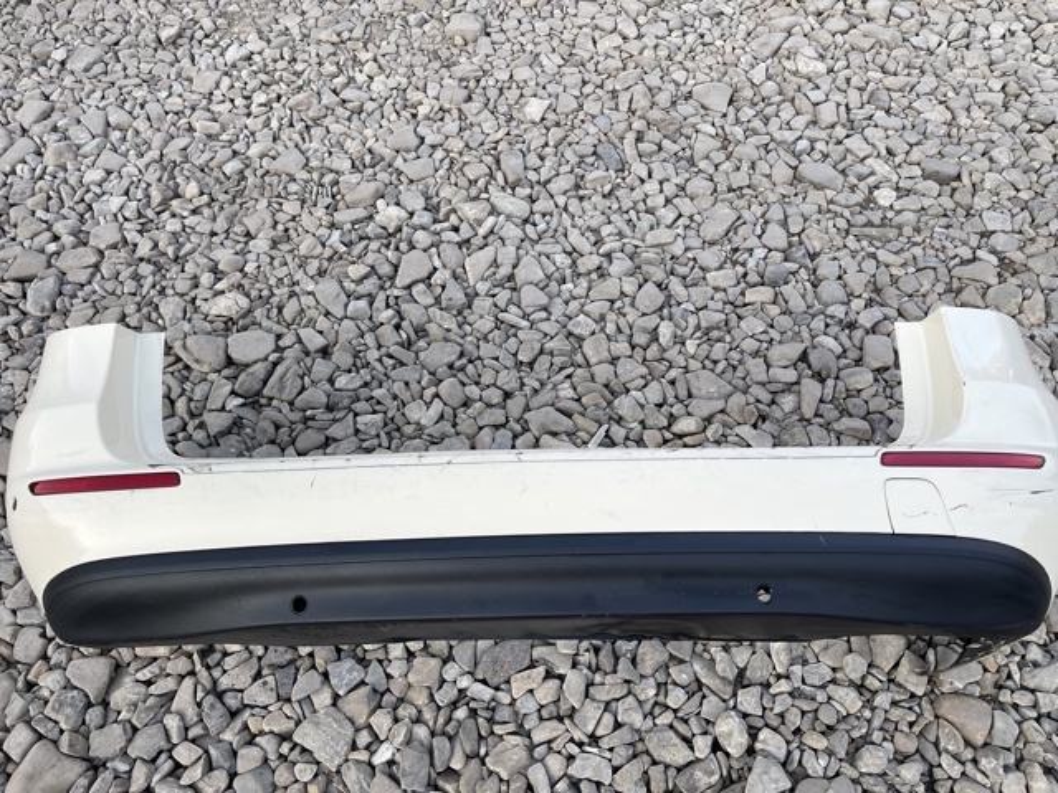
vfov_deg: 54.9
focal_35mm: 25
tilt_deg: -59.0
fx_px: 764
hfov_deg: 69.4
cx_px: 529
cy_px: 396
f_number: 1.6
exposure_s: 1/388
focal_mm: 5.1
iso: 32
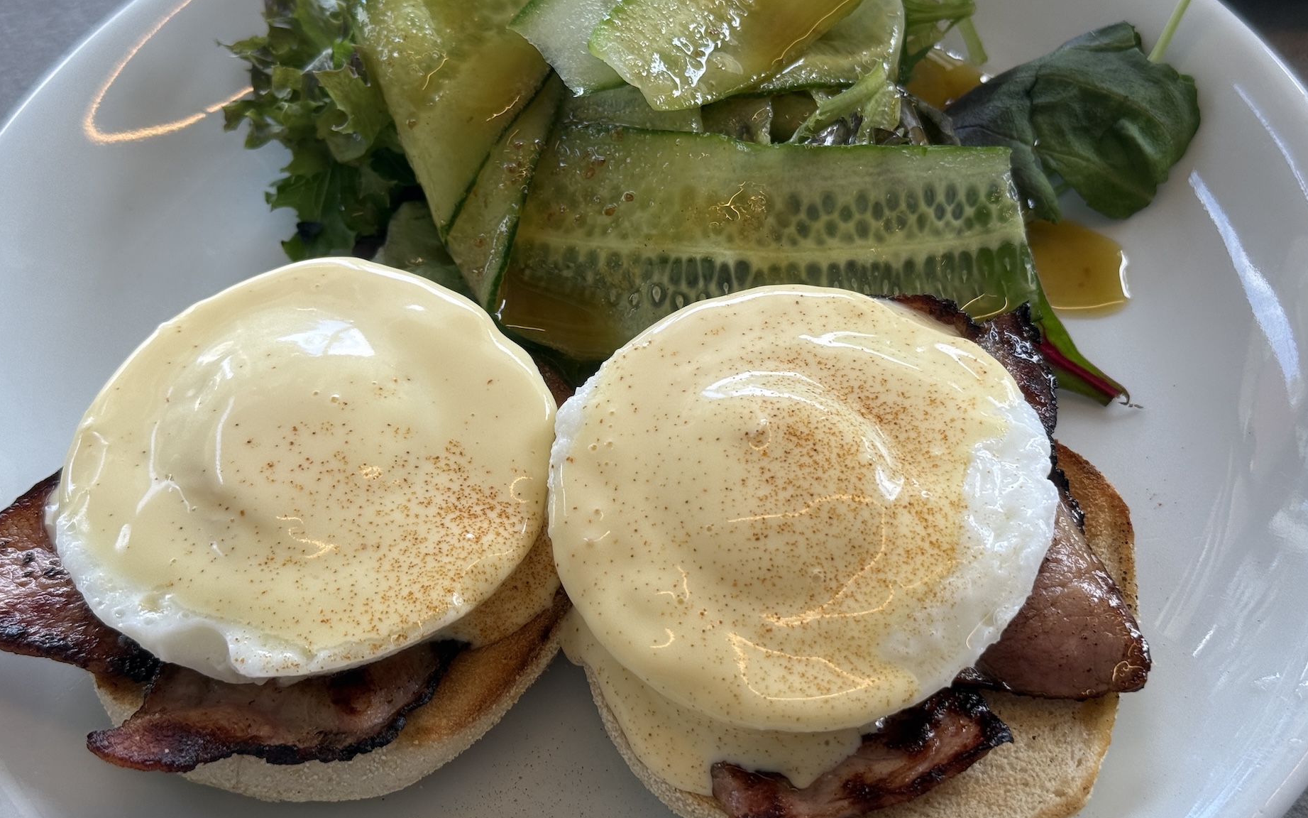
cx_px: 657
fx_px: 1889
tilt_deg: -53.2
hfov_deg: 38.2
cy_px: 351
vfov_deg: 24.4
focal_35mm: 53
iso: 64
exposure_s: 1/323
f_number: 1.78
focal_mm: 6.76
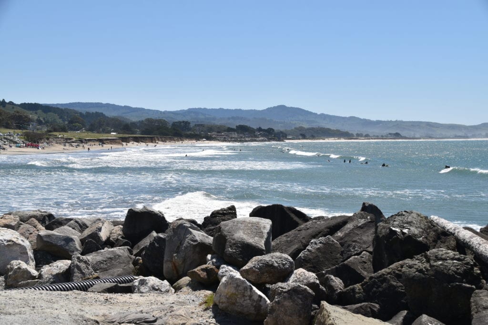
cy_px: 162
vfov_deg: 23.8
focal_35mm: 57
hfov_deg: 35.0
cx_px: 244
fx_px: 773
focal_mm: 38
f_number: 9
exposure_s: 1/500
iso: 200
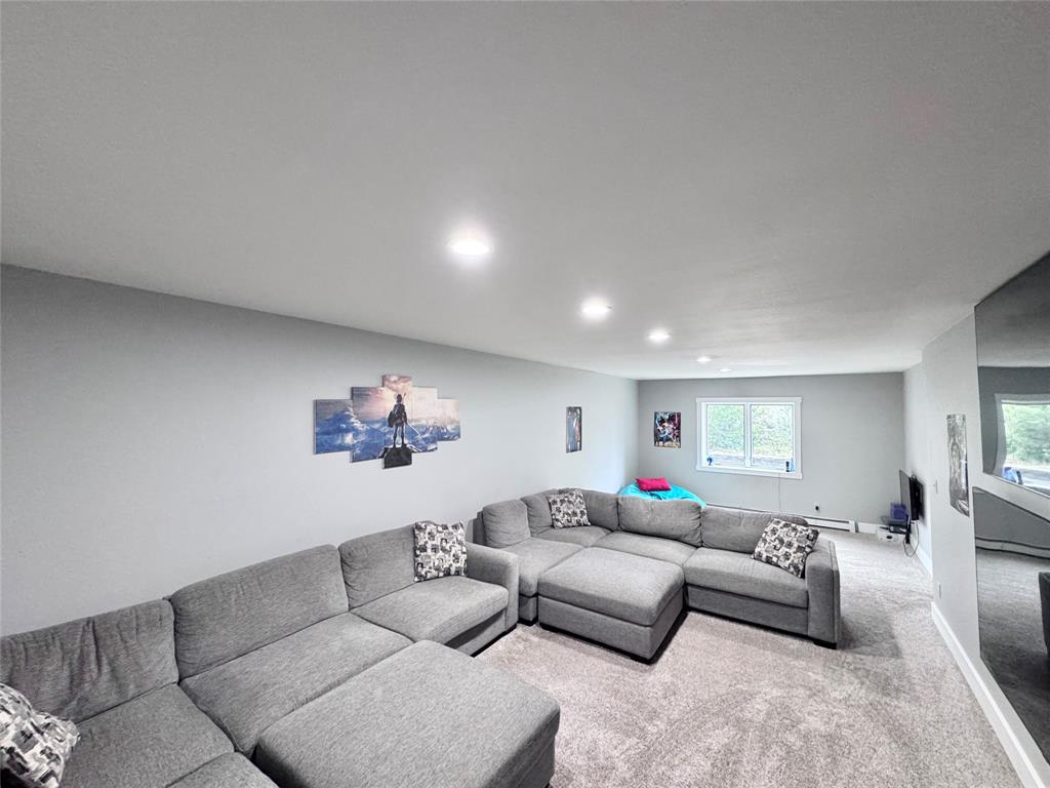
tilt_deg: +2.7
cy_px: 394
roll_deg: -1.0
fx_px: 425
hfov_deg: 102.1
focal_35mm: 14
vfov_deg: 85.7
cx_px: 525
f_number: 2.2
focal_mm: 2.22
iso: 400
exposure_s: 1/60
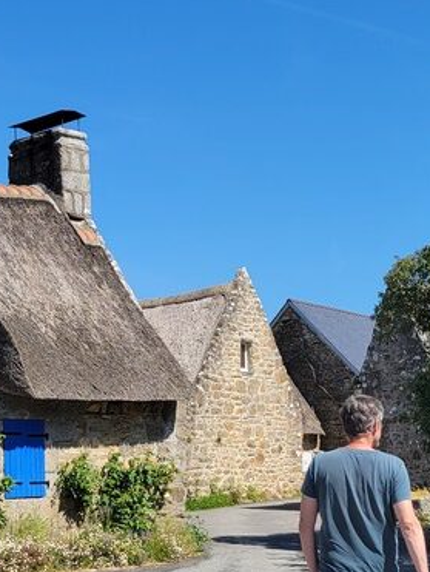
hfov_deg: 21.0
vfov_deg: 27.0
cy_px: 489
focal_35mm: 70
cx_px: 163
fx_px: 1157
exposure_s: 1/2204
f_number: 1.8
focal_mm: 5.4
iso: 40
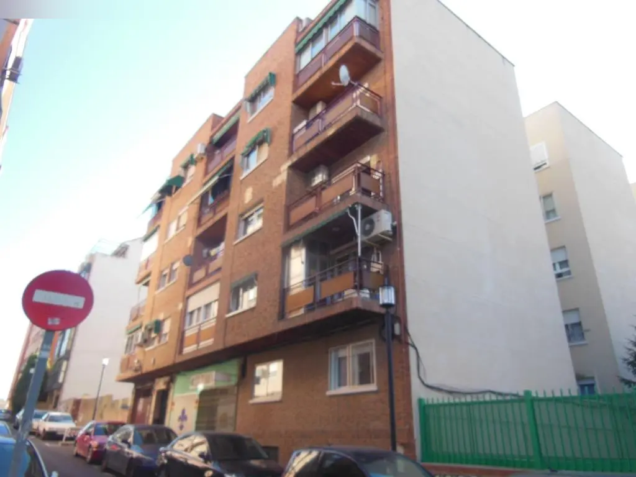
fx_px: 459
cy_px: 238
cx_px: 318
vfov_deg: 54.9
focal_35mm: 25
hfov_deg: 69.4
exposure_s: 1/200
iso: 125
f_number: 3.5
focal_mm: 4.5
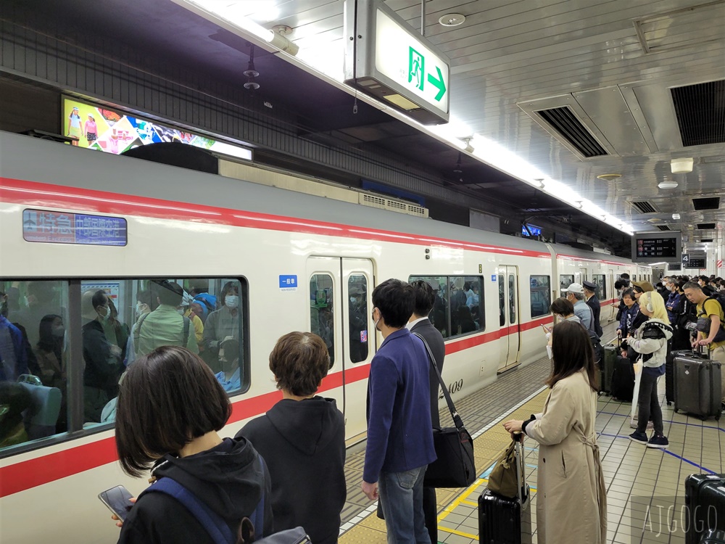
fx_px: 545
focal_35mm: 26
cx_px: 362
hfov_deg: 67.3
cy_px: 272
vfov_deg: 53.1
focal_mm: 5.4
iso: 250
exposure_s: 1/120
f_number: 1.8
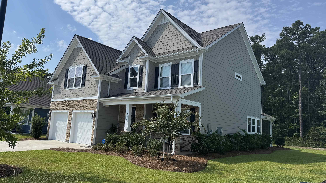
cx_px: 166
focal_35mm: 27
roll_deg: -3.3
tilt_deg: +9.5
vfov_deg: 42.9
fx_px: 233
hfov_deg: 69.9
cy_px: 88
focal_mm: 6.76
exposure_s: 1/7092
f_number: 1.78
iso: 80
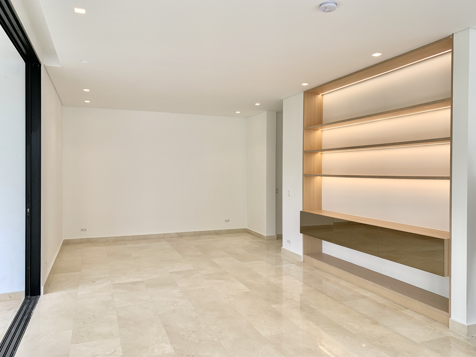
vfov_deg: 53.1
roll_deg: -0.3
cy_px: 178
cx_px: 238
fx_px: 358
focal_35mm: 26
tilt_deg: -1.9
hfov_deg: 67.3
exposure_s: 1/188
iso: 25
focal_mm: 4.25
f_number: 1.8
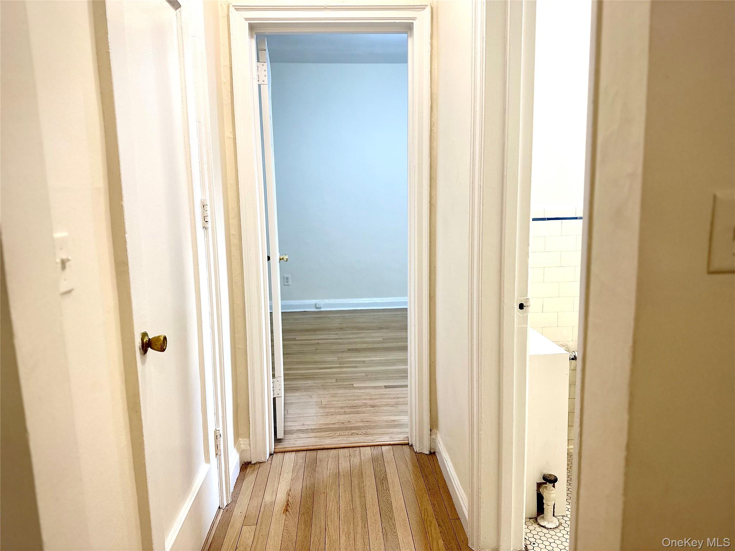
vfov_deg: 56.8
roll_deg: +1.2
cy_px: 276
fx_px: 510
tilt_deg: -8.4
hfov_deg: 71.6
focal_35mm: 24
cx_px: 368
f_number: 1.78
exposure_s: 1/60
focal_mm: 6.86
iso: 125
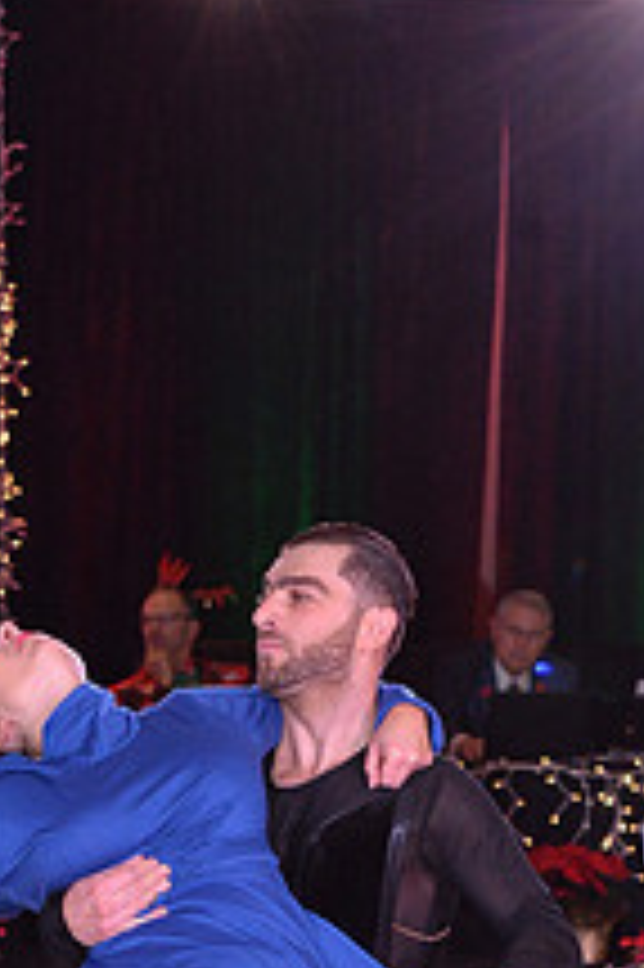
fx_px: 6880
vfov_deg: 8.0
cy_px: 1216
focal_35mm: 256
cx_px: 286
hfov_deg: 5.4
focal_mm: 95
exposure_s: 1/250
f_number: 7.1
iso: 2000
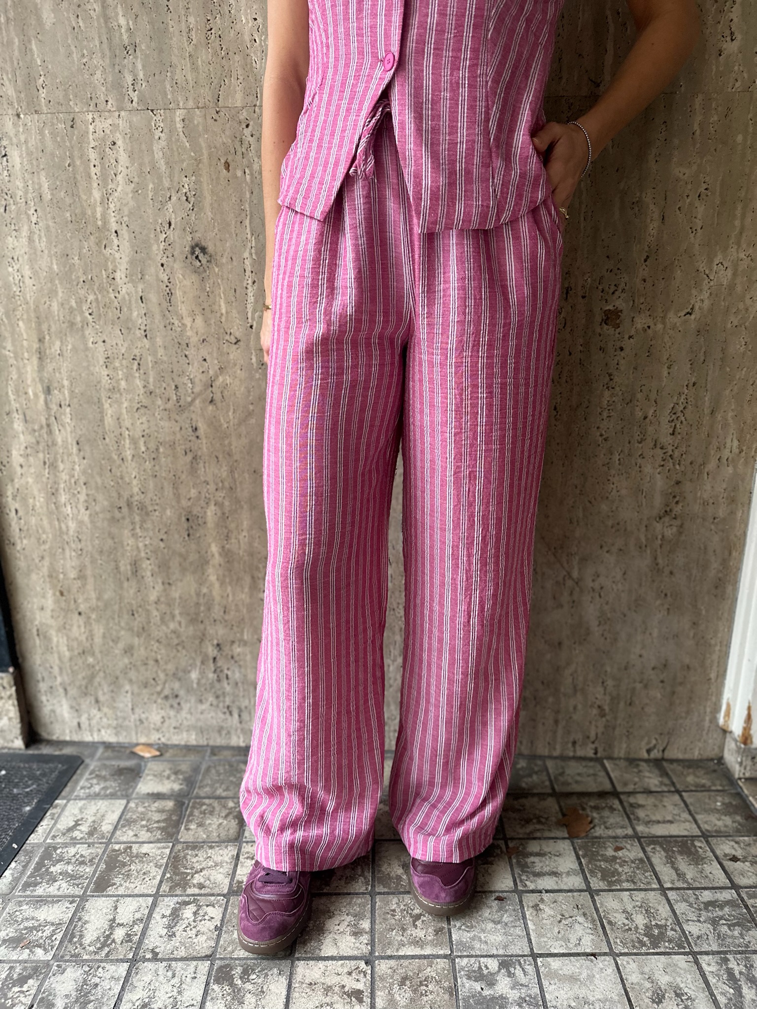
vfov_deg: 71.6
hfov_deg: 56.8
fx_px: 700
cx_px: 378
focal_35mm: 24
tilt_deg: -17.4
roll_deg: +1.0
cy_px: 504
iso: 400
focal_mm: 6.86
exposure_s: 1/60
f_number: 1.78
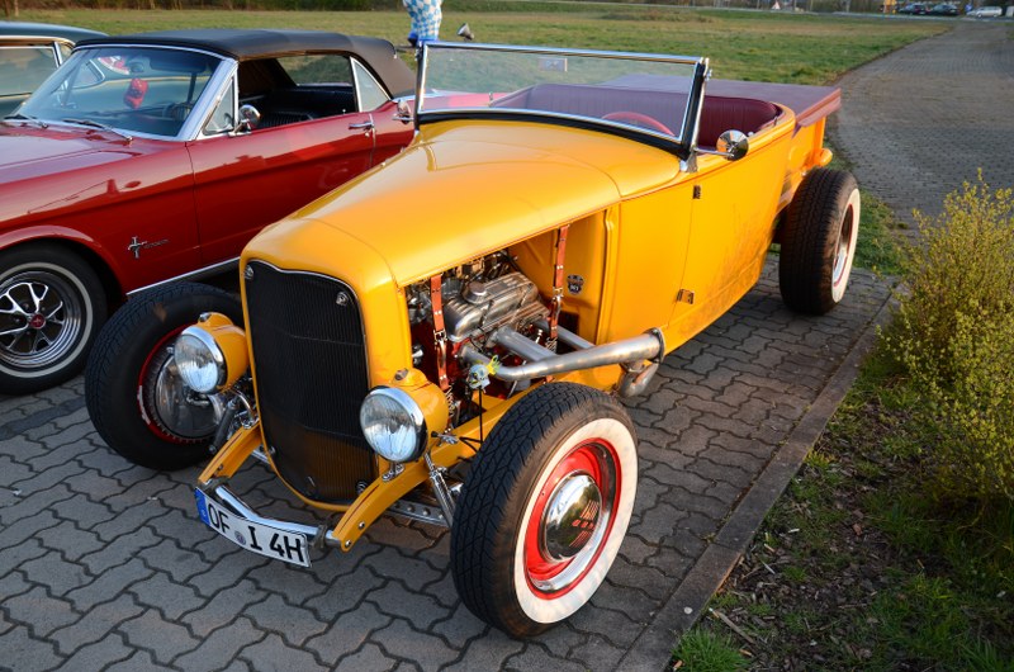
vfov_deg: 41.5
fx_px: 885
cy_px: 336
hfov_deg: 59.6
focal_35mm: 32
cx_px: 507
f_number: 4.5
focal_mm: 21
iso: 100
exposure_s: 1/80
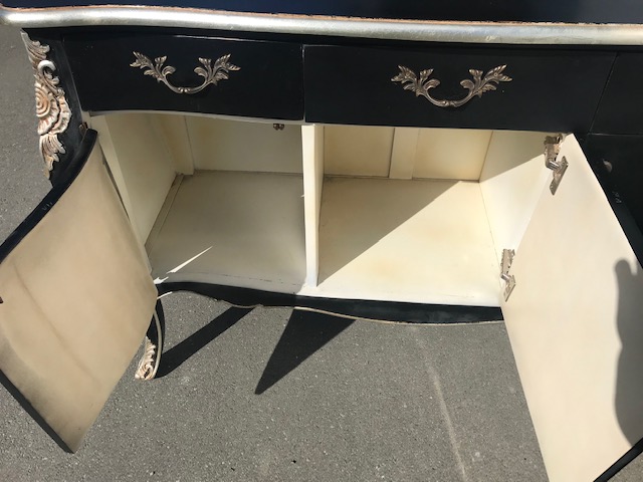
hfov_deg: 63.4
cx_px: 322
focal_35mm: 28
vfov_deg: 49.7
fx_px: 520
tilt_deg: -45.1
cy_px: 241
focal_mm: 3.99
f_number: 1.8
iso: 20
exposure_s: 1/3831
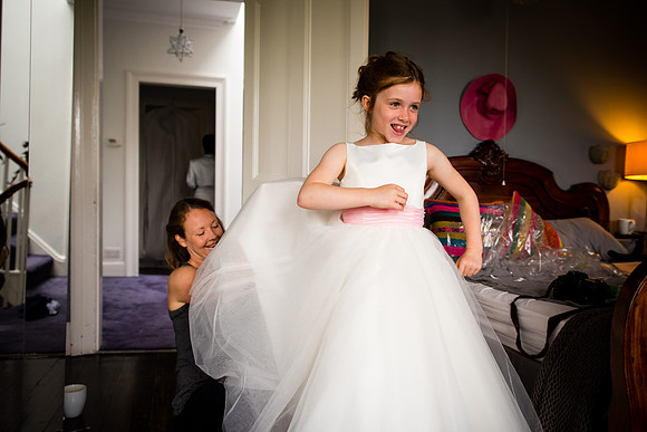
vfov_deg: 43.6
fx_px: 539
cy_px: 216
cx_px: 324
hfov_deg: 61.9
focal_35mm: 30
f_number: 3.5
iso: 280
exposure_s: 1/160
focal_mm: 30
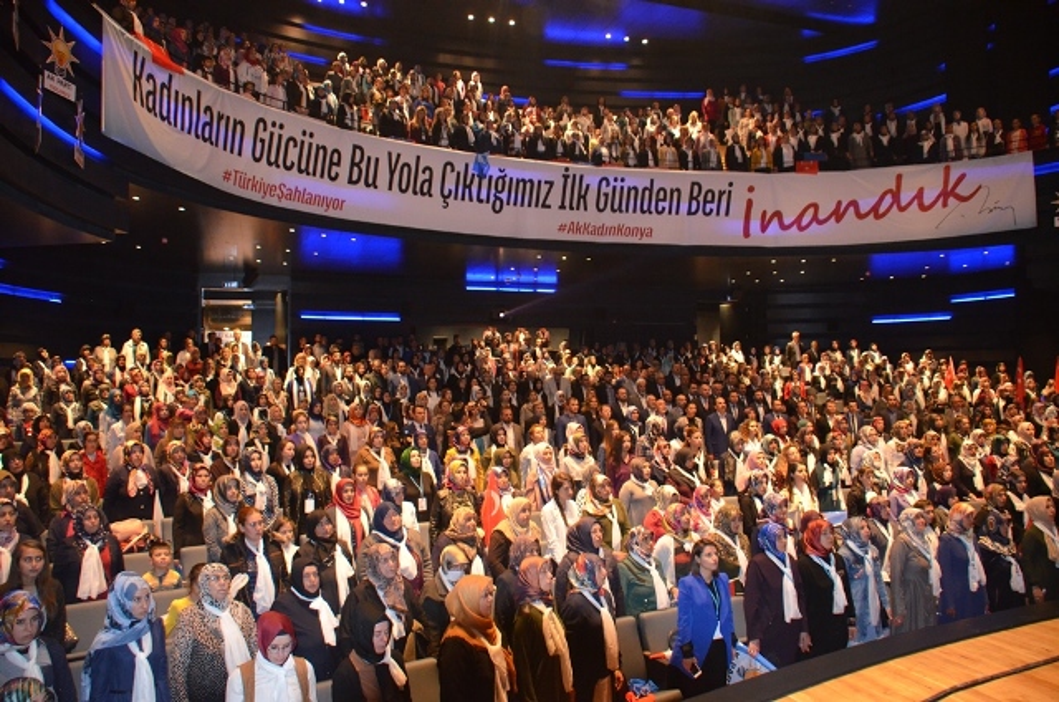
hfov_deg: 67.5
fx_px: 793
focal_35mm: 27
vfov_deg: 47.7
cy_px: 351
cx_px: 530
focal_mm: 18
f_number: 3.5
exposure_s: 1/60
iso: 2800
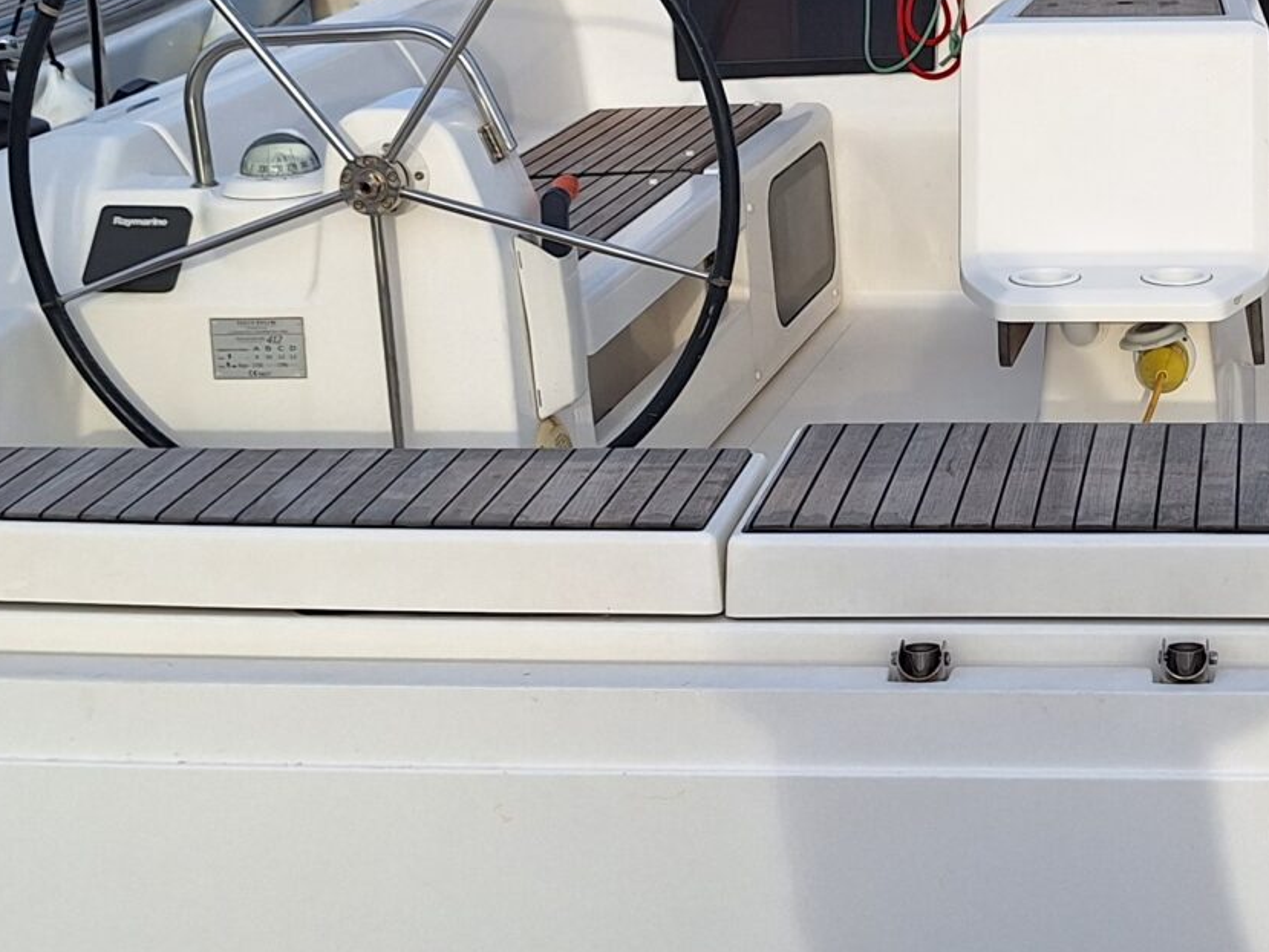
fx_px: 2603
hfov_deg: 26.7
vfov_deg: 20.6
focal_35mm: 71
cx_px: 1084
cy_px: 256
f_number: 1.8
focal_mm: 5.54
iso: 40
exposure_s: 1/1475
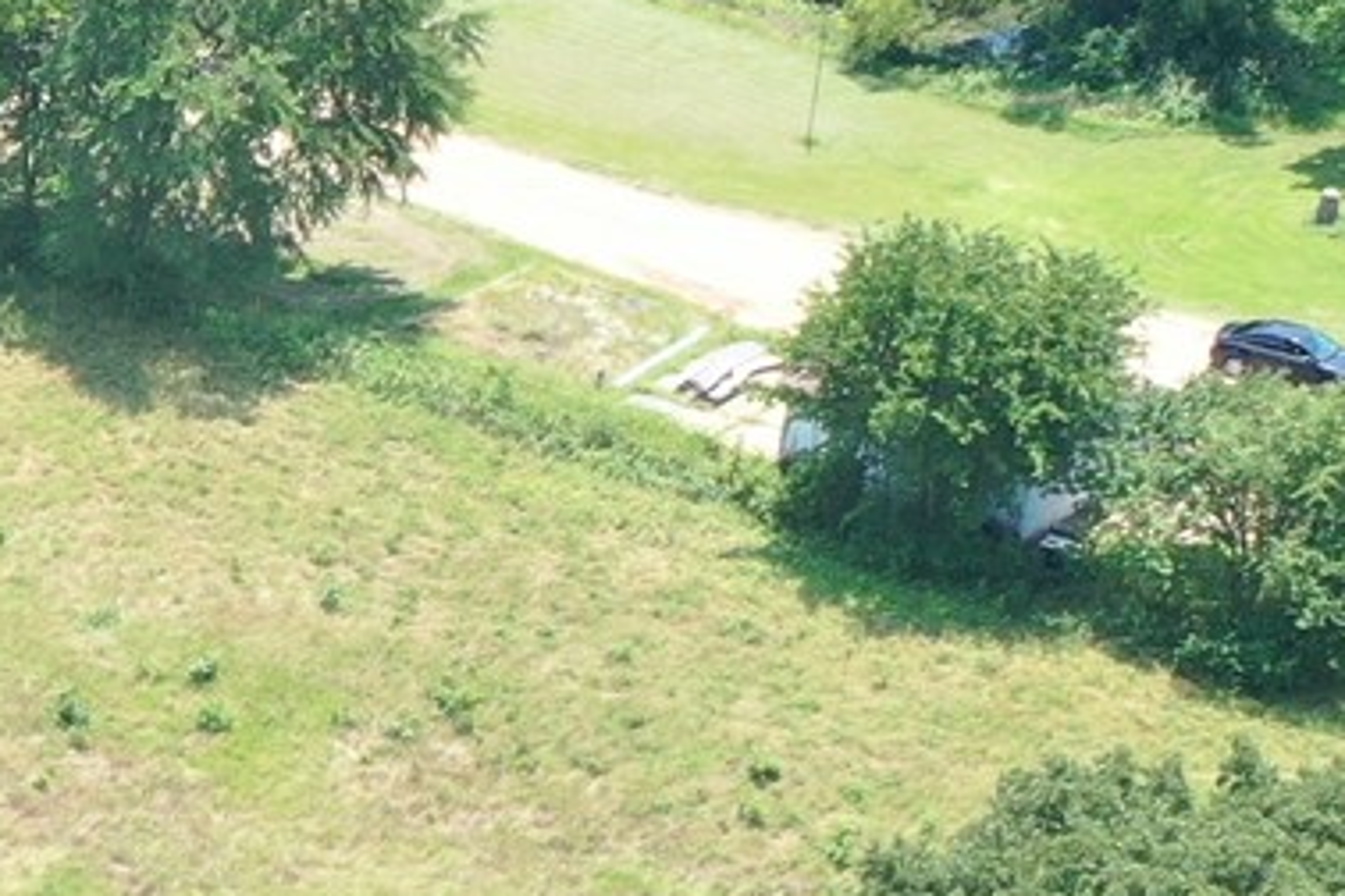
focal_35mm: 161
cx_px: -989
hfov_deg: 11.9
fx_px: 6015
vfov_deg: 8.4
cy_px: 1113
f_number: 4.5
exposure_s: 1/200
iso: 100
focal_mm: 10.26
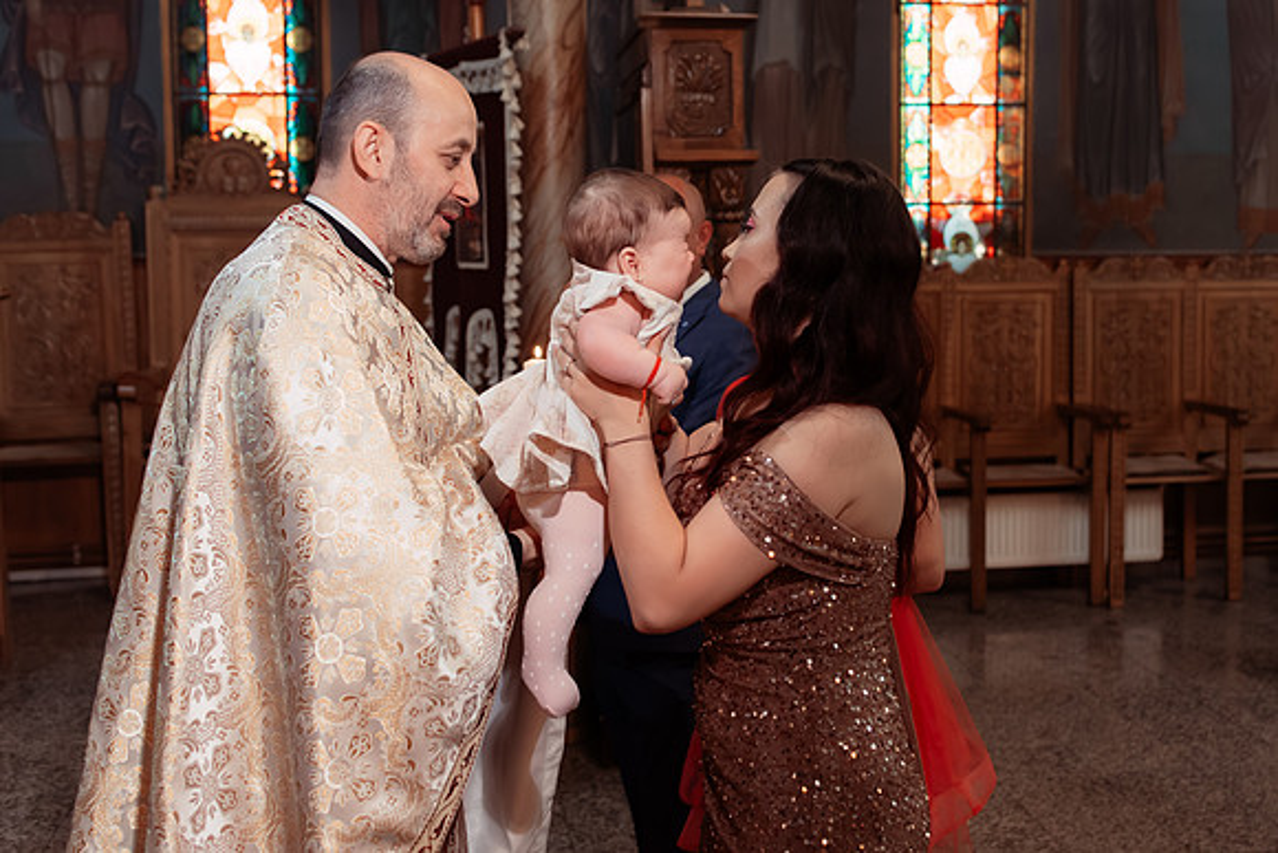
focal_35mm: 44
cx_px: 779
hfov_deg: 44.7
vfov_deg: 30.8
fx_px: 1545
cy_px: 354
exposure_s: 1/250
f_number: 3.5
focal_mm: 35
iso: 1600
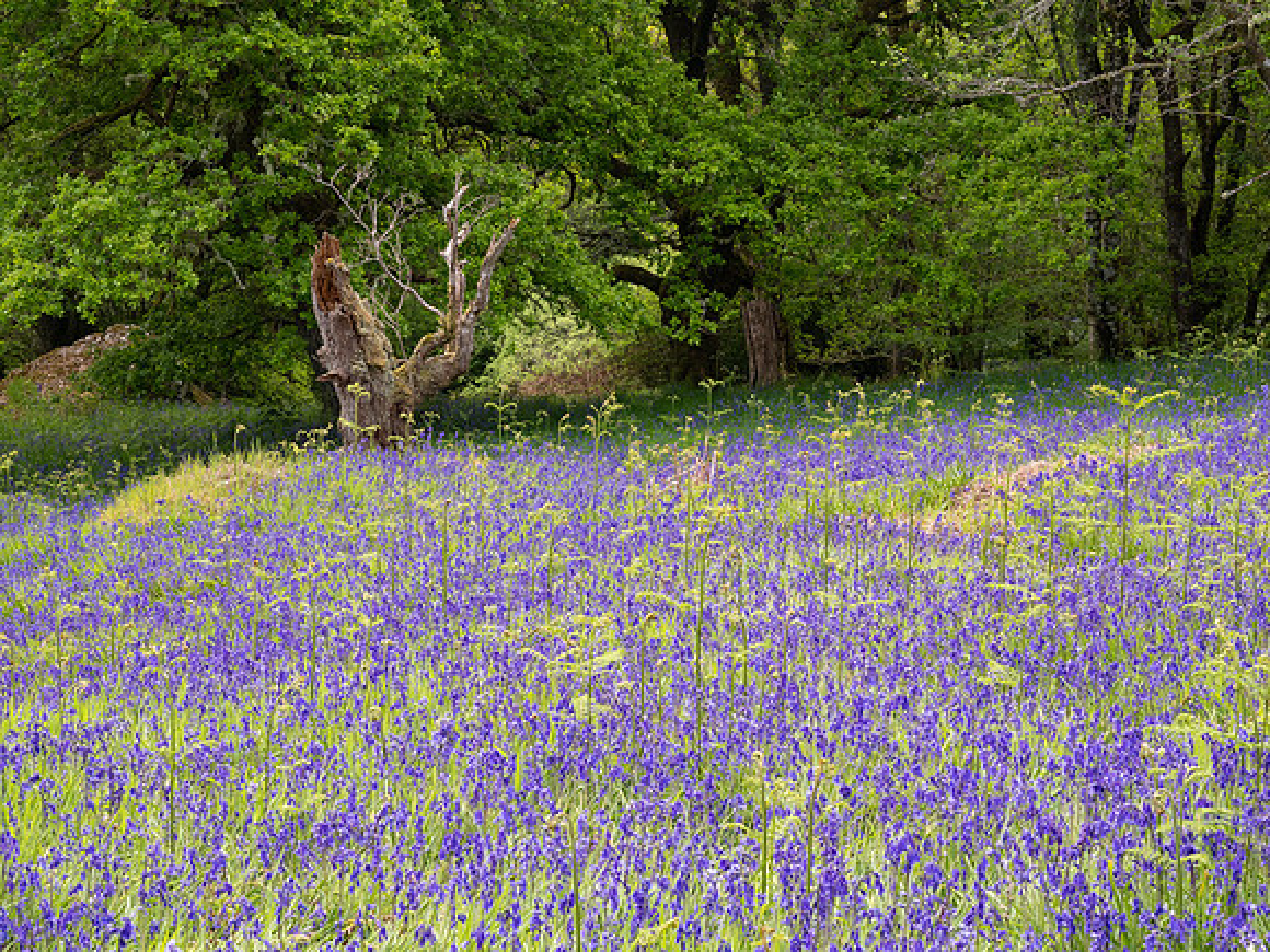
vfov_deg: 18.4
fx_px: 2935
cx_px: 635
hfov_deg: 24.4
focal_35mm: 80
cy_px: 476
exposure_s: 1/30
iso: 200
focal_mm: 40
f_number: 6.3
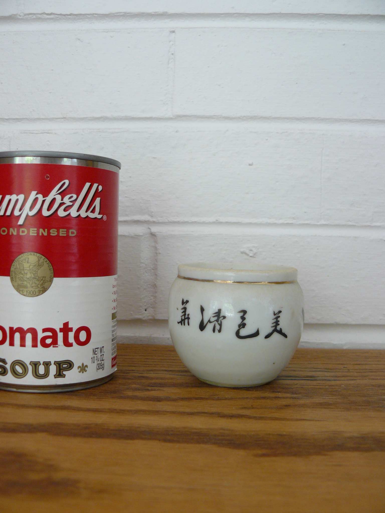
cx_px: 192
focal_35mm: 36
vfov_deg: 51.4
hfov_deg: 39.7
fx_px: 534
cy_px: 256
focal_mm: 6
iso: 100
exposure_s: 1/30
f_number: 2.8
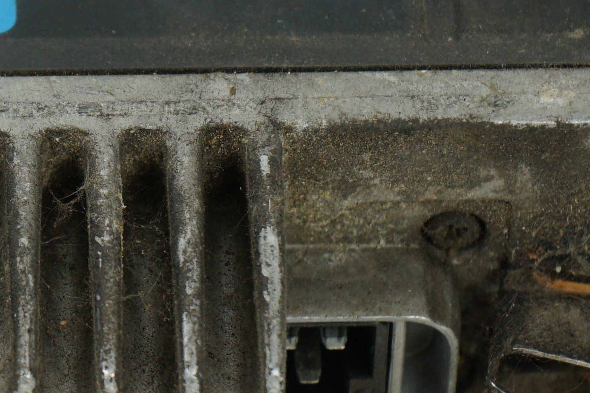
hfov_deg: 7.1
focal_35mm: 288
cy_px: 251
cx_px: -69
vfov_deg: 4.8
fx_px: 4720
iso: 200
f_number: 7.1
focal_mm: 70
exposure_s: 1/200
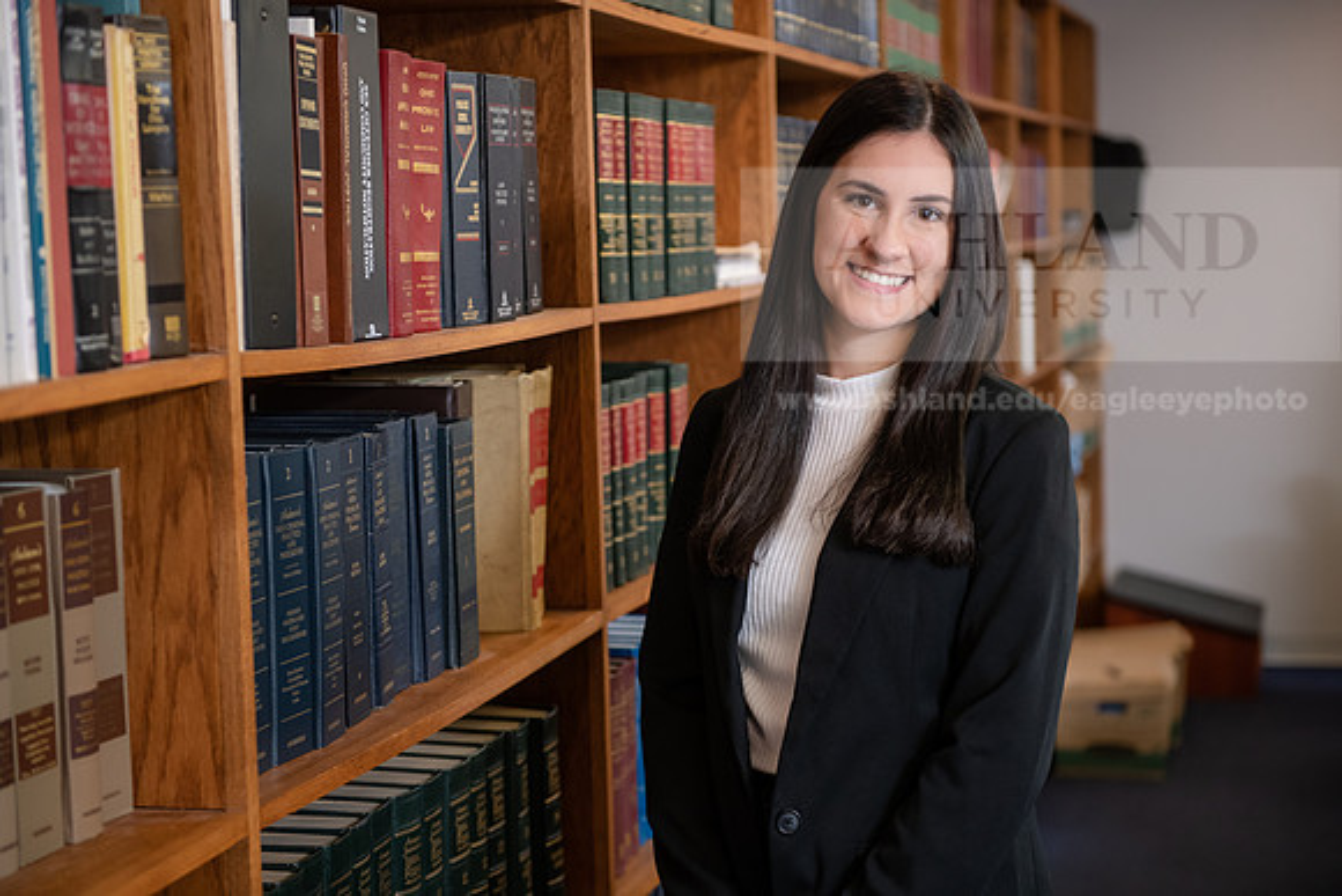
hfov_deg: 32.4
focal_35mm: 62
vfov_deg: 21.9
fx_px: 2312
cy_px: 448
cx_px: 671
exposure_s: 1/160
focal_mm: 62
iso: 1000
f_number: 3.5
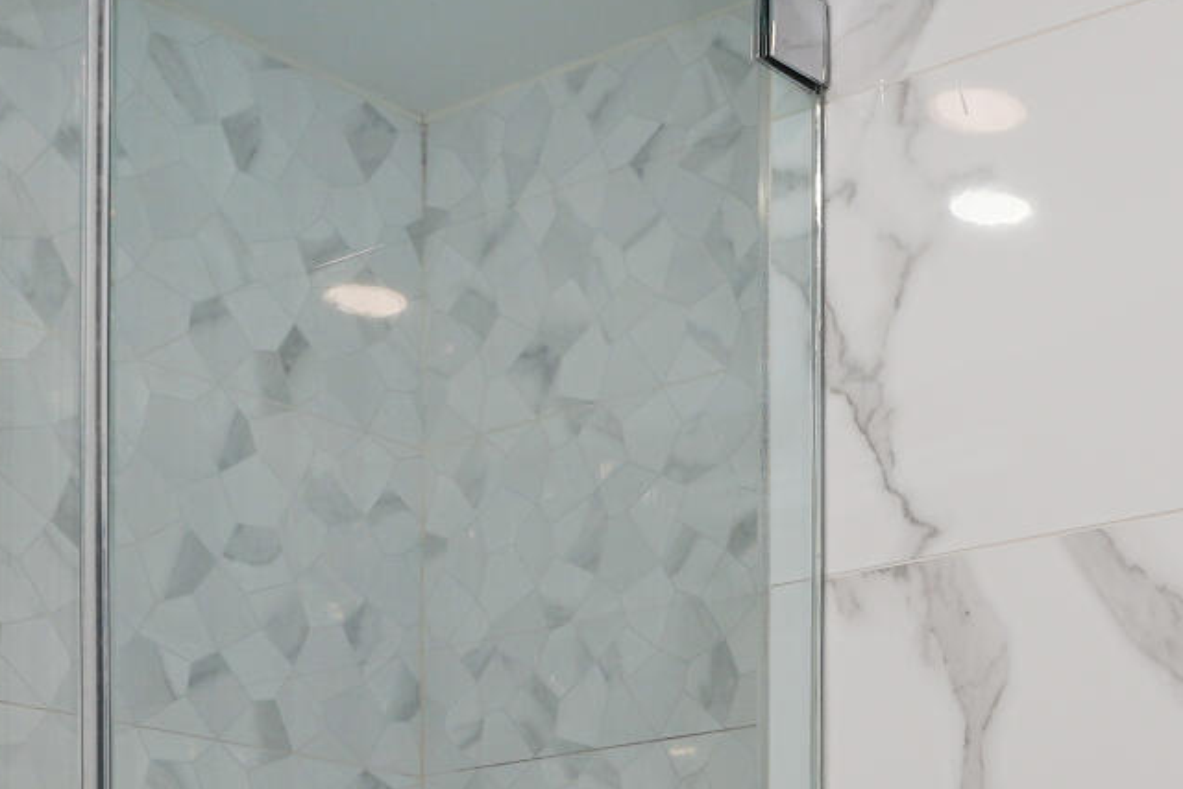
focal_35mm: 75
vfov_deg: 16.5
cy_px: 1188
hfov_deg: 25.7
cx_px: 1163
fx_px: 2465
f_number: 5.6
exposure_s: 1/60
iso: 100
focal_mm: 16
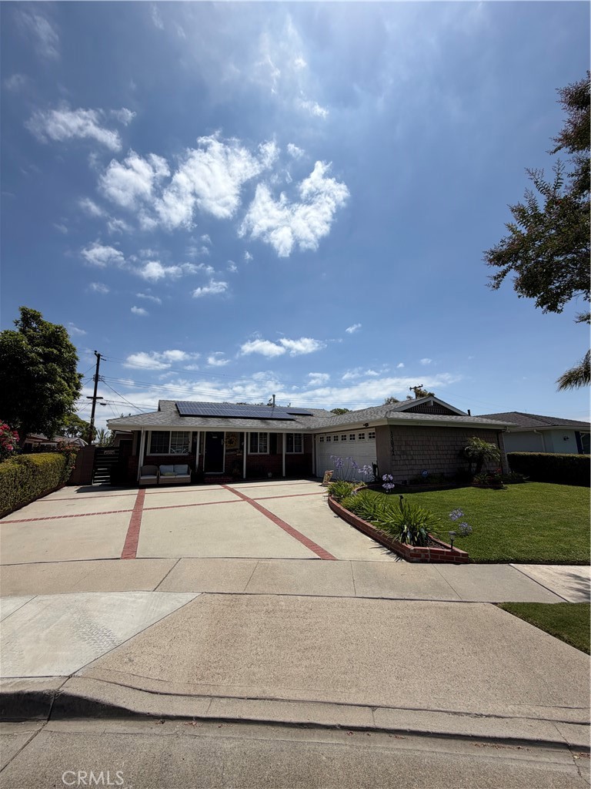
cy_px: 394
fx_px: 319
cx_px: 296
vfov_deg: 102.1
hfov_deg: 85.7
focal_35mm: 14
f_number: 2.2
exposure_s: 1/1901
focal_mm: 2.22
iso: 20
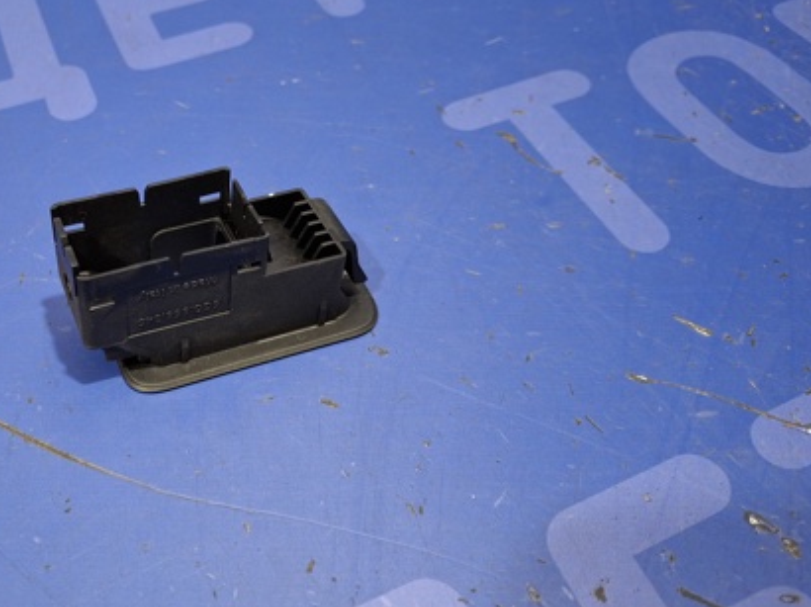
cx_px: 194
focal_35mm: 39
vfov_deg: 36.7
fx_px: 913
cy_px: 272
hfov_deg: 46.0
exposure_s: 1/30
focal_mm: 4.69
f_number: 1.8
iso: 250
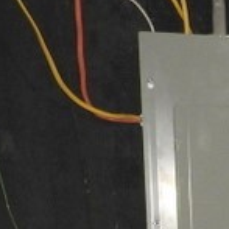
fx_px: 1108
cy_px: 319
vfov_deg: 11.4
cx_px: 581
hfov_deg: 10.0
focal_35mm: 148
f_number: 3.3
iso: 200
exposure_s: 1/30
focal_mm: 4.3
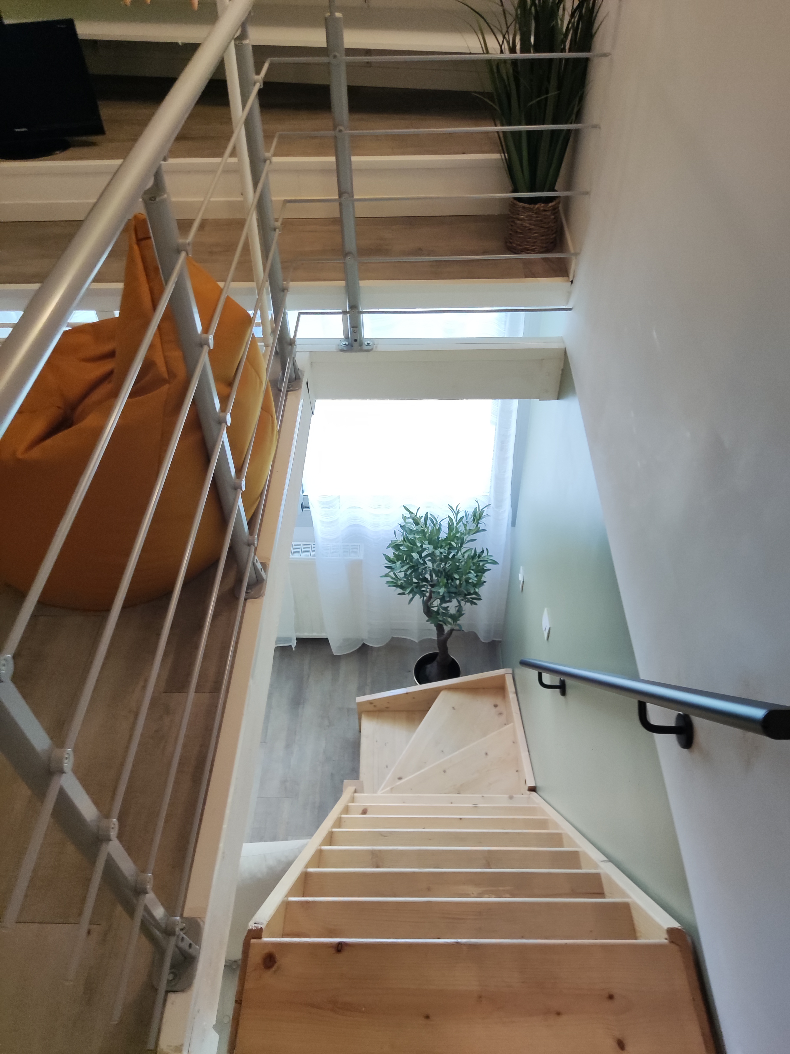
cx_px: 395
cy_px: 527
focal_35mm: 25
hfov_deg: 54.9
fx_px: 761
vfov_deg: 69.4
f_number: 1.79
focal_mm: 4.71
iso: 187
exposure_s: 1/50
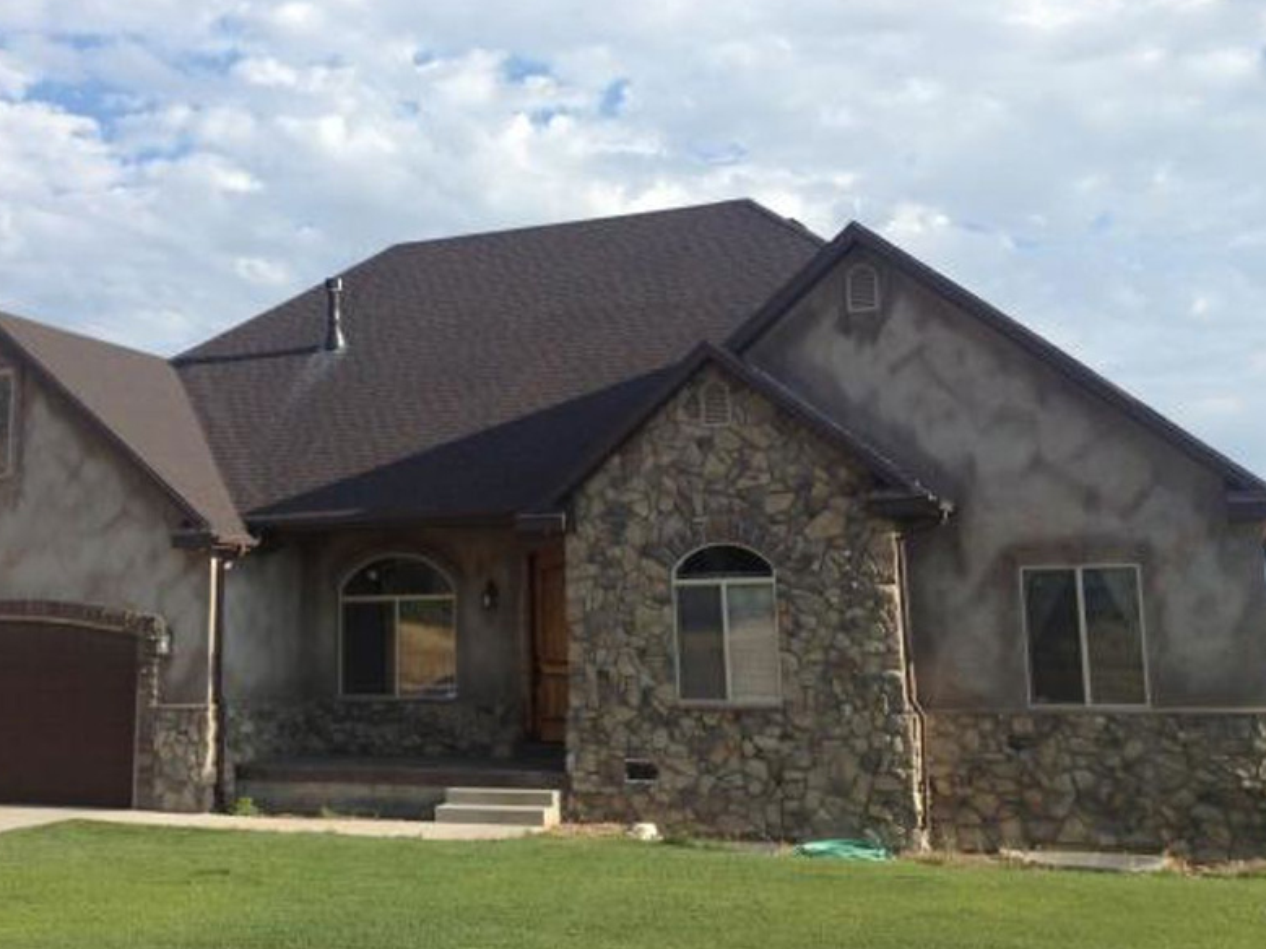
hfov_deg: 40.9
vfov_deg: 31.4
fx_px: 1682
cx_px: 458
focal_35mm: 46
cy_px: 382
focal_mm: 4.28
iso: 50
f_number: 2.4
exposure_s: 1/1082
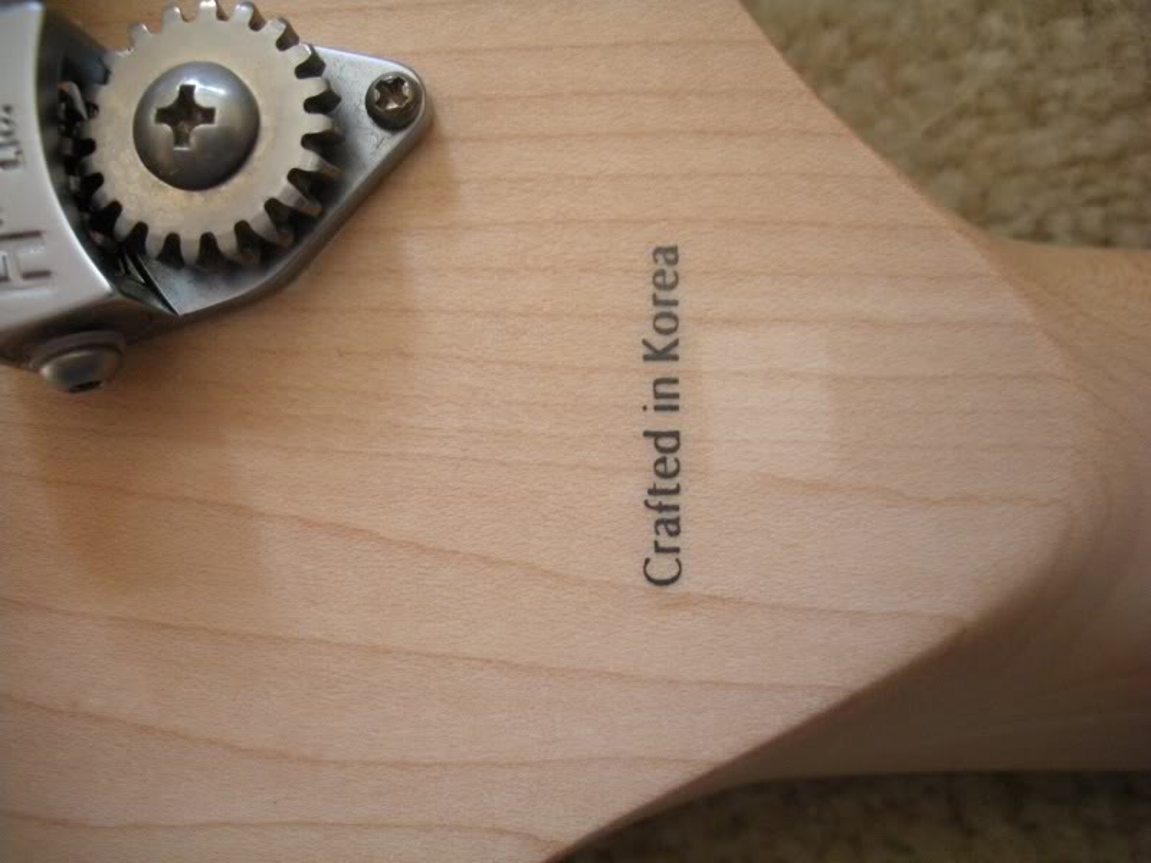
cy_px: 432
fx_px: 1164
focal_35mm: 35
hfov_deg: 52.6
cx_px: 576
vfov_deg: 40.7
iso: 400
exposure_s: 1/37
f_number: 3.5
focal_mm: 6.3
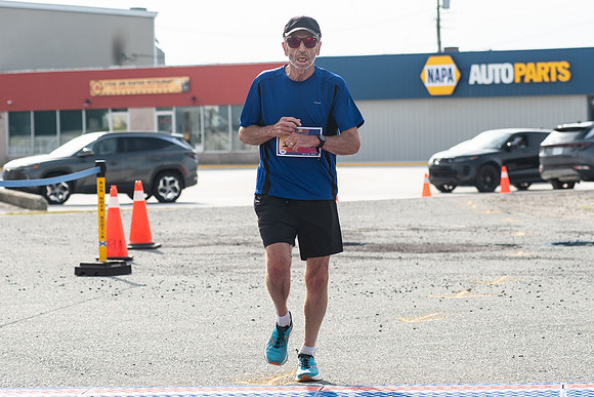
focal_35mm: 143
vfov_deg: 9.6
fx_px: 2357
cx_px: 297
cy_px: 83
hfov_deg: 14.4
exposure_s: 1/2000
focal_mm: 78
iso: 250
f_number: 4.5
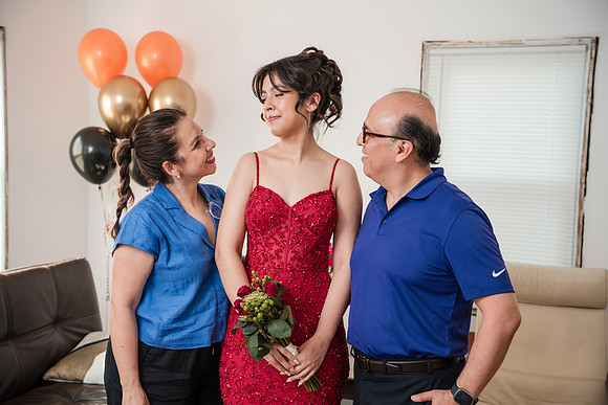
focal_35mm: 47
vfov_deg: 28.7
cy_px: 202
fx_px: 794
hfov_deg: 41.9
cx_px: 304
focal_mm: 47
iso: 1000
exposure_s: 1/250
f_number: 3.2
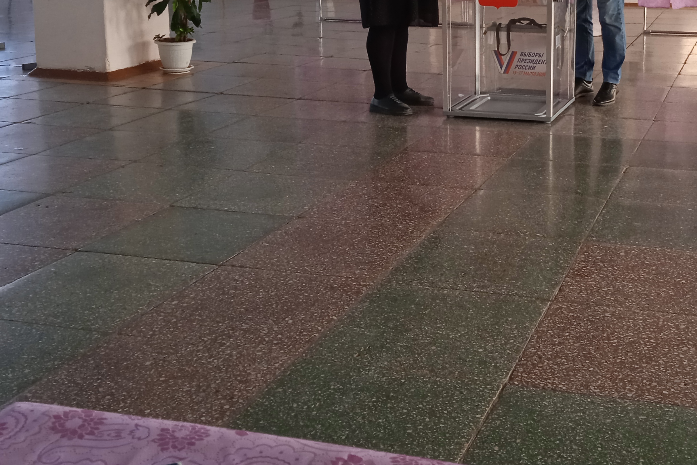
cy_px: 100
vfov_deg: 26.5
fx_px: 968
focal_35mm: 50
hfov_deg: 38.8
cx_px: 499
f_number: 2.2
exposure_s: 1/33.3
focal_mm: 3.43
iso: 313
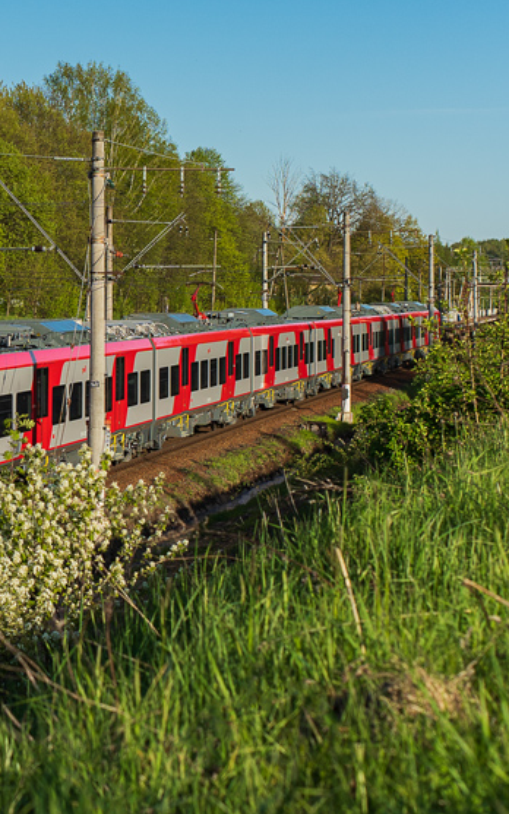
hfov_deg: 10.9
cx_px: -177
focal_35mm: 117
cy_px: 312
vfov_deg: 17.8
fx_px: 2597
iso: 200
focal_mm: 50
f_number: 7.1
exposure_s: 1/800
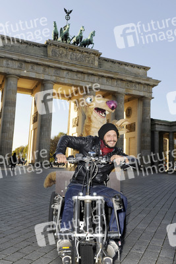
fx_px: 249
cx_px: 88
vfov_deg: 55.8
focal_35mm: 34
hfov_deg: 38.9
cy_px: 132
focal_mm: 34
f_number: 11
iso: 500
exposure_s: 1/320
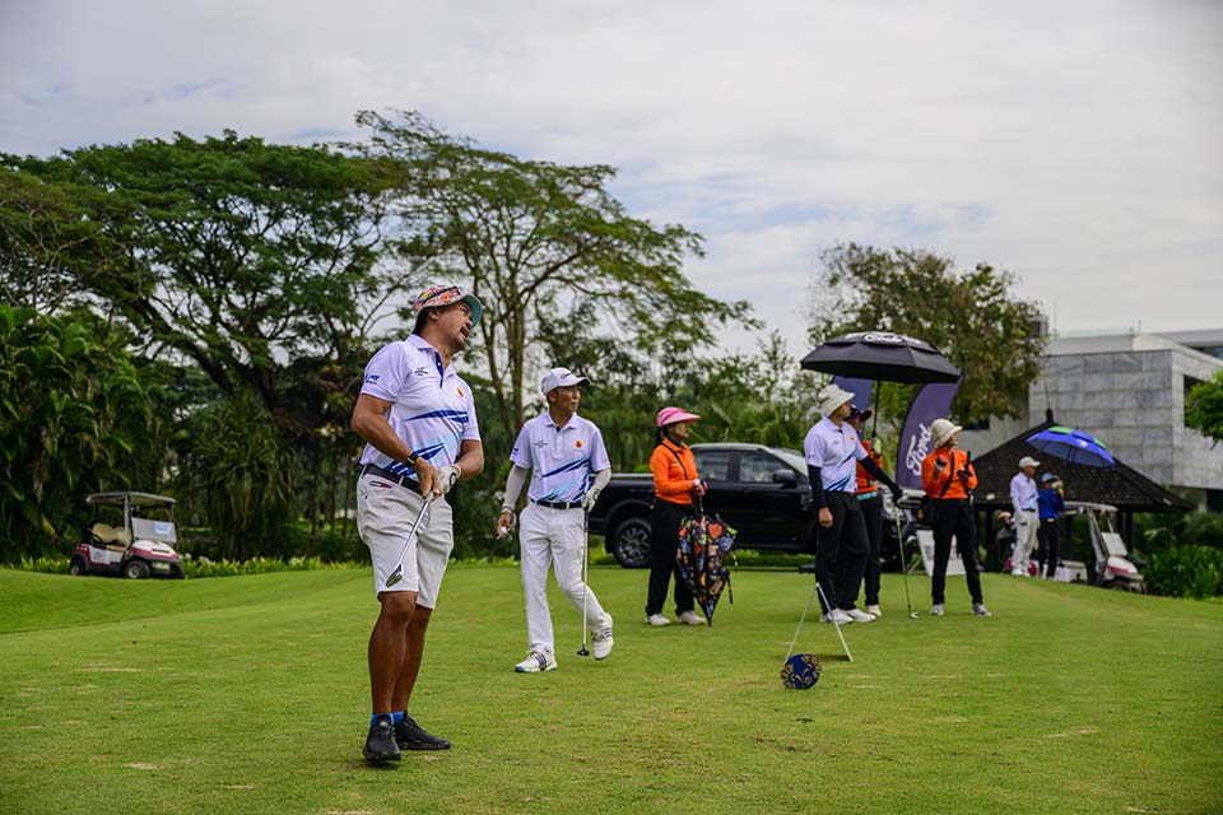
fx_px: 1495
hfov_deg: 44.5
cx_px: 612
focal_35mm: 44
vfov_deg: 30.5
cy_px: 408
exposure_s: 1/5000
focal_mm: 44
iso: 180
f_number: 2.8
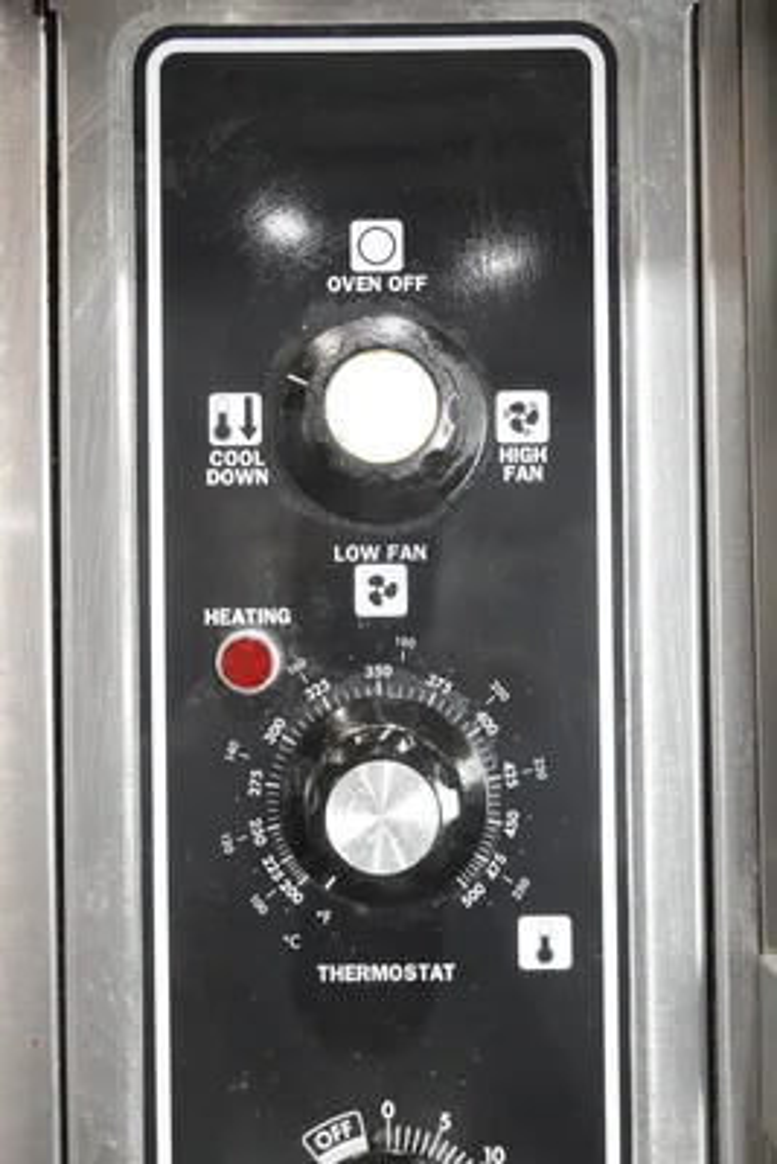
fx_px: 1197
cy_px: 582
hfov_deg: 36.0
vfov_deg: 51.9
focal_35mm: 37
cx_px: 388
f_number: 3.5
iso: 1250
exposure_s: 1/40
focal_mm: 13.84
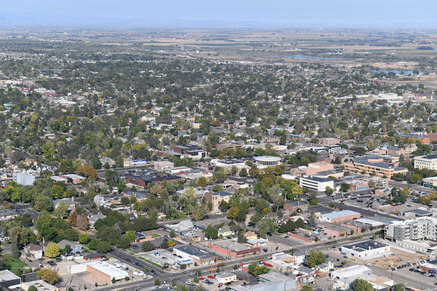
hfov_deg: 28.8
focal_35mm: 70
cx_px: 218
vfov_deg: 19.5
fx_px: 850
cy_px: 146
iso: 400
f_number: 8
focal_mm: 70
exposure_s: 1/1250
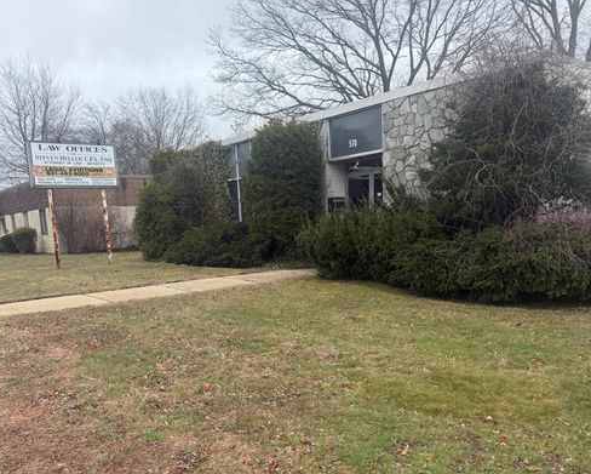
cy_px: 335
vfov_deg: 44.8
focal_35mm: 32
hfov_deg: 55.6
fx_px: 560
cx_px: 293
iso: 80
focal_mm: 6.76
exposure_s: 1/1727
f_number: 1.78
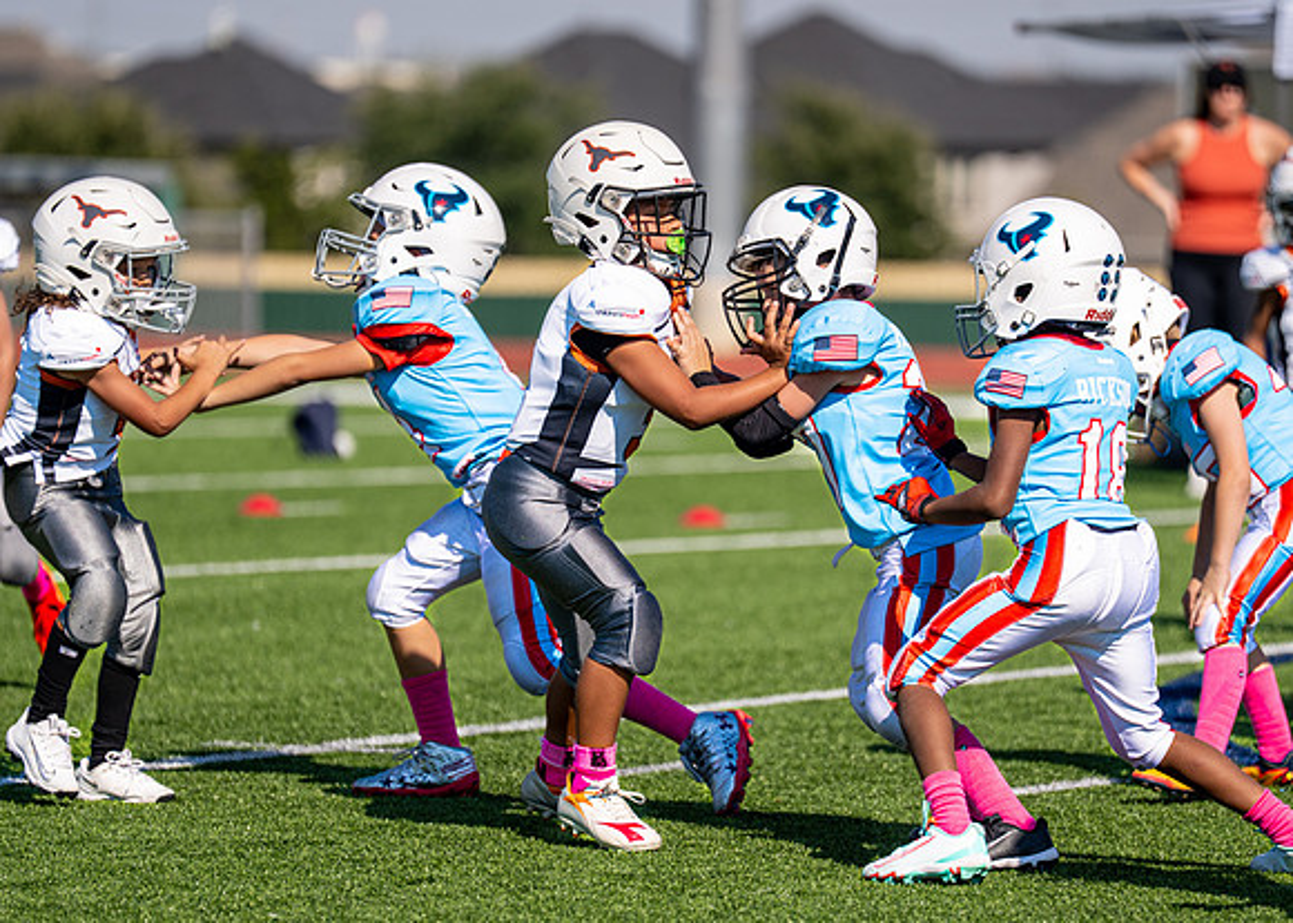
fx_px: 10244
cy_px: 478
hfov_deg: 7.2
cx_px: 653
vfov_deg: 5.2
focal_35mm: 279
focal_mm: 200
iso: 100
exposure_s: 1/3200
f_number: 2.8
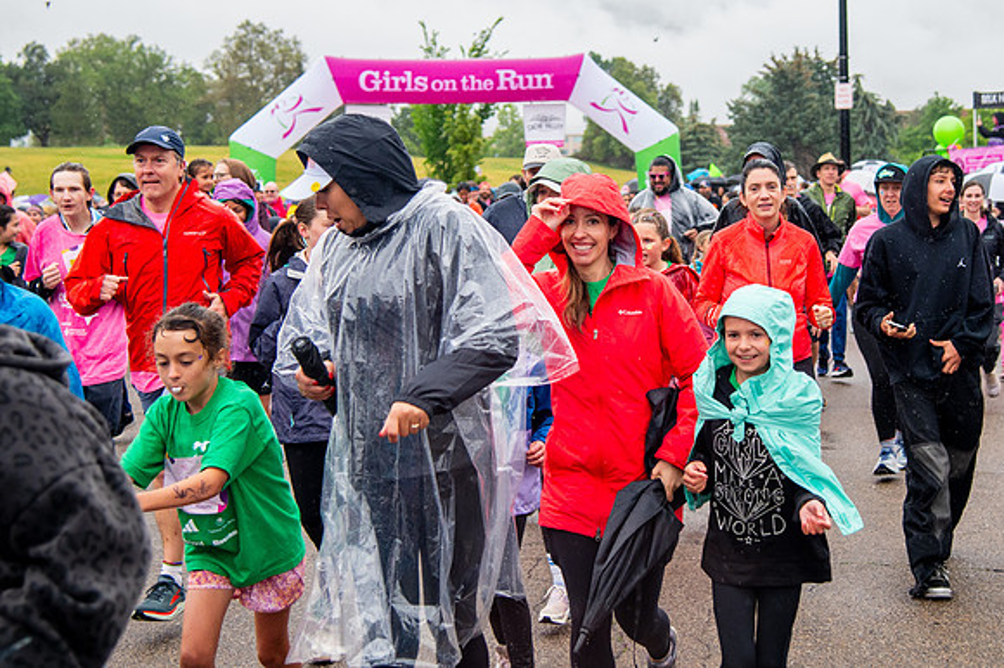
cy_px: 227
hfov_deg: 31.2
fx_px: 1797
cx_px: 561
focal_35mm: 64
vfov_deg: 21.0
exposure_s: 1/1250
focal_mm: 48
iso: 1600
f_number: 4
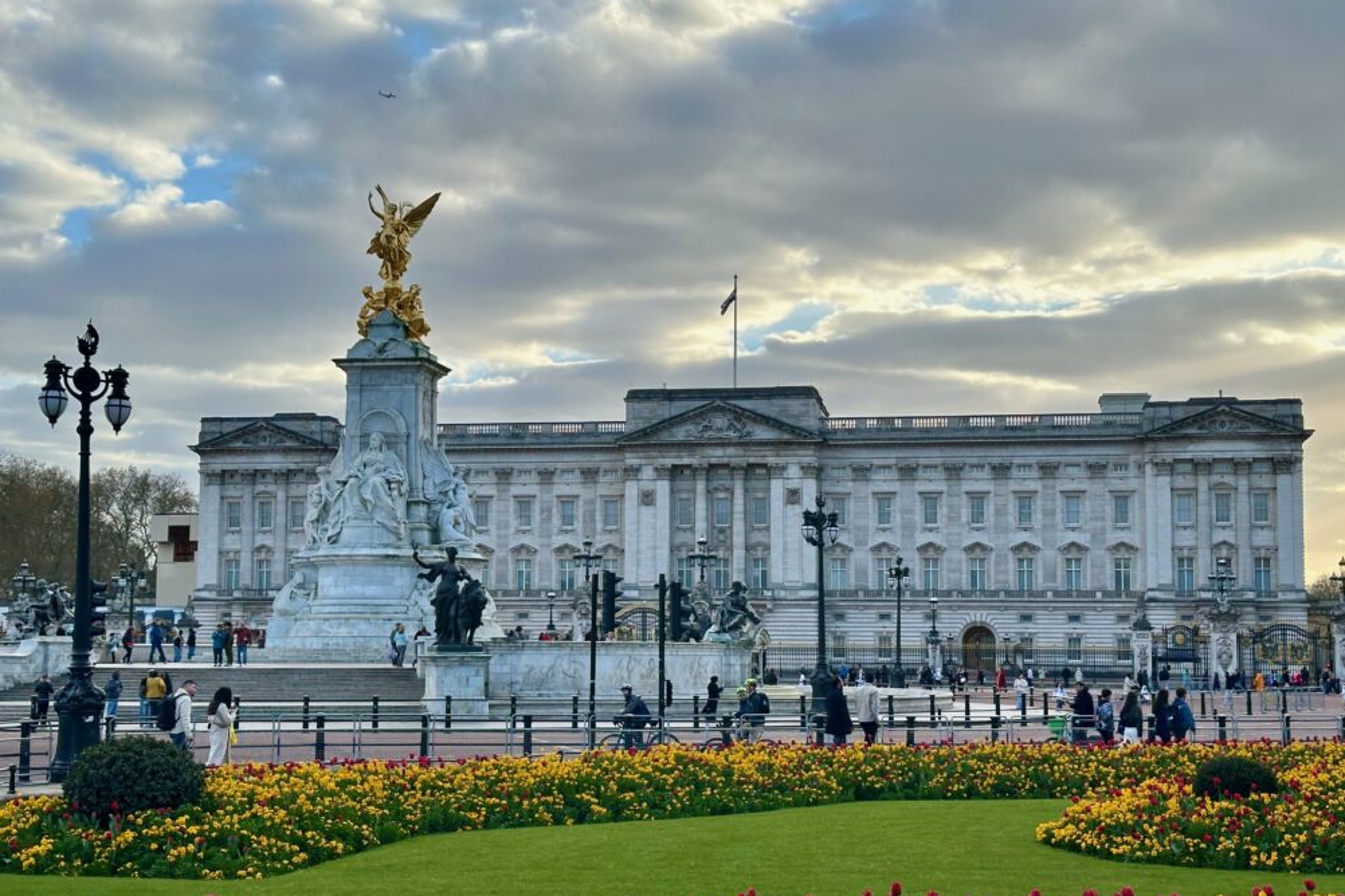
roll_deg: -1.1
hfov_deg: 38.9
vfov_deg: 26.5
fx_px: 1905
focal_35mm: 51
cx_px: 678
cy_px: 486
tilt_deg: +5.1
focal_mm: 6.86
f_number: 1.78
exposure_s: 1/1783
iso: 64
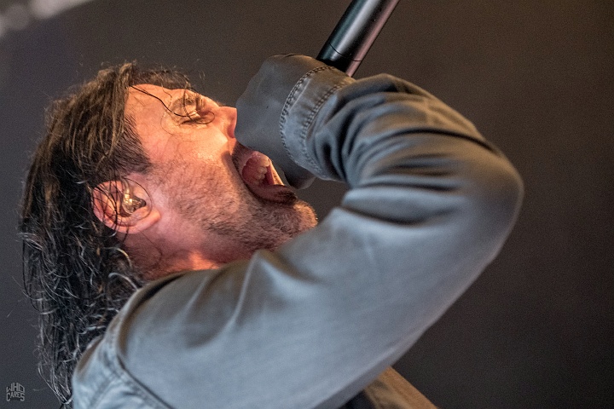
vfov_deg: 9.0
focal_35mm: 153
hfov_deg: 13.4
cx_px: 307
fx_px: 2609
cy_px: 204
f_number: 2.8
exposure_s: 1/100
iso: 2000
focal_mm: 102
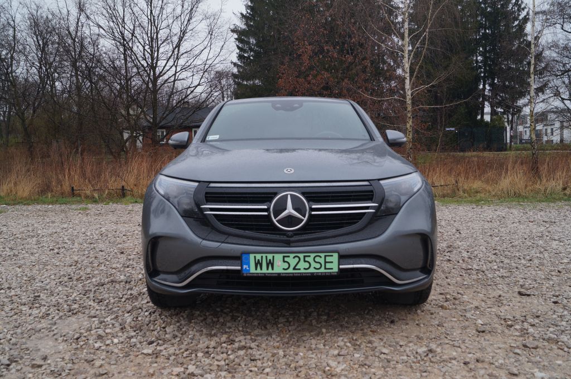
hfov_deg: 57.3
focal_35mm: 33
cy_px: 190
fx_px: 523
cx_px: 286
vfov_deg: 39.9
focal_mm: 22
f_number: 5.6
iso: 100
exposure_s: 1/125
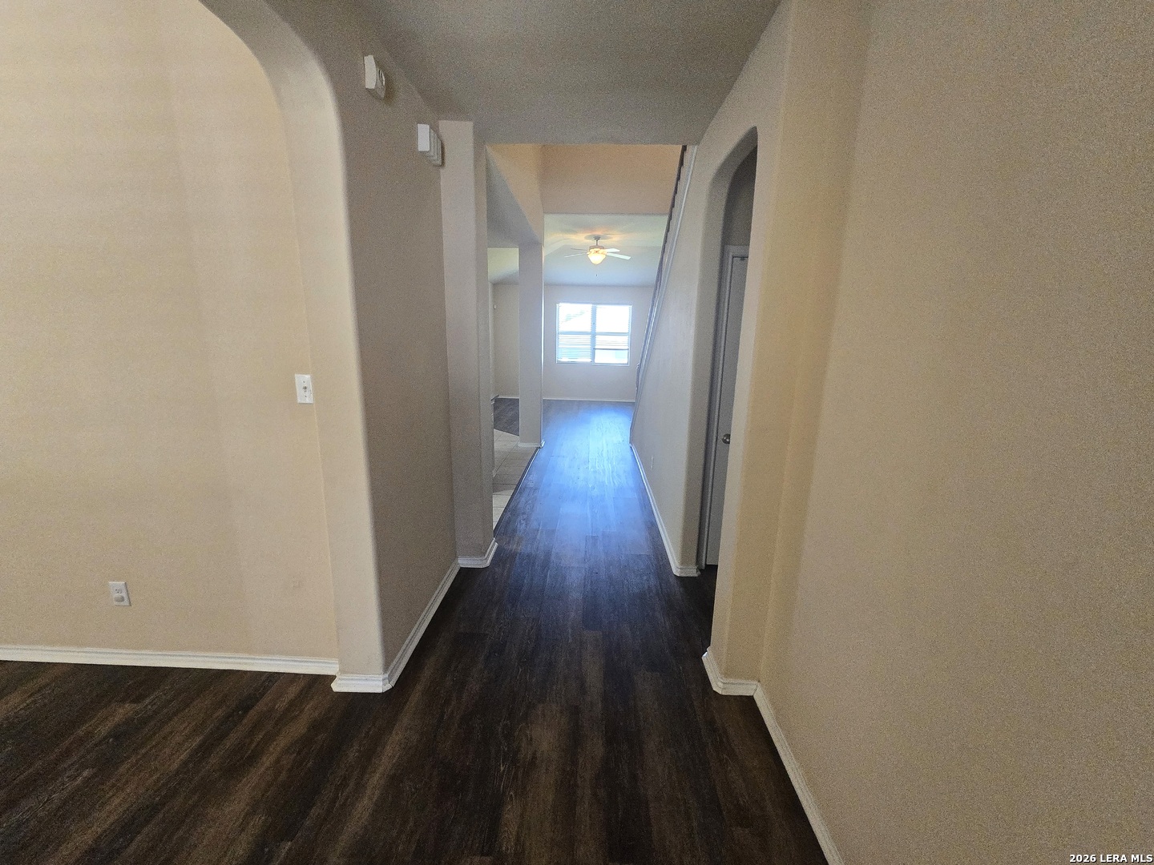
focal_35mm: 13
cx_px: 577
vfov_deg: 89.9
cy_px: 432
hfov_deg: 106.2
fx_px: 433
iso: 400
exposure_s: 1/60
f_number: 2.2
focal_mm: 1.7
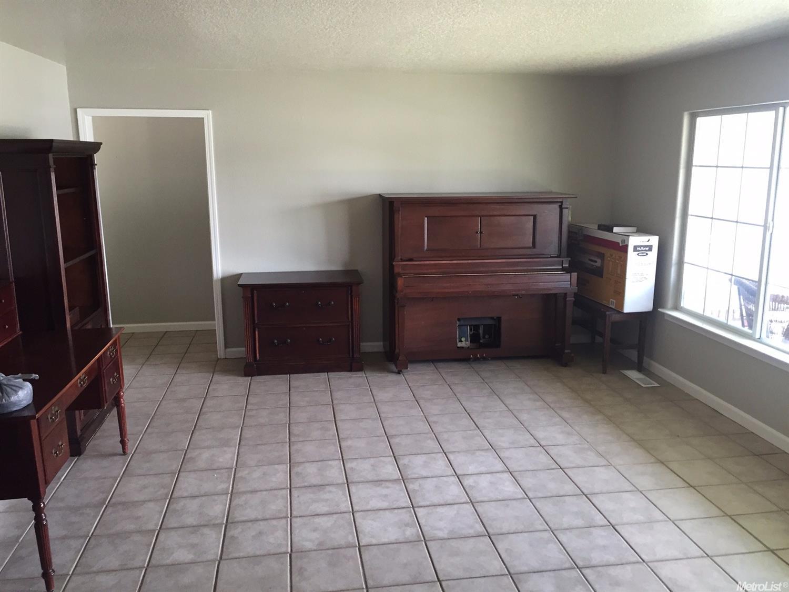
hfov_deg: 61.7
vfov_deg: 48.2
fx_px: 661
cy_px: 296
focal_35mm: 29
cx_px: 394
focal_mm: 4.15
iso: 100
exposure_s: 1/30
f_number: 2.2
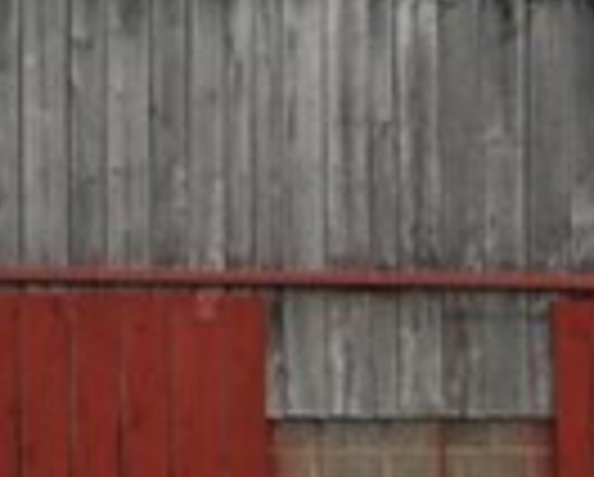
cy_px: 238
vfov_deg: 2.4
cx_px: 578
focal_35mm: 634
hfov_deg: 3.0
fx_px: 11159
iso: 100
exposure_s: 1/200
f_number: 5.6
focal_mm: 55
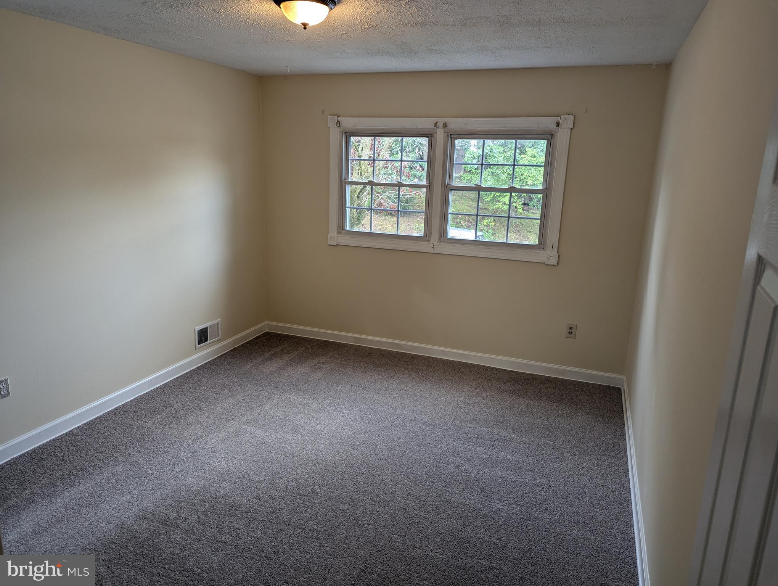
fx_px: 540
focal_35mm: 24
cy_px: 293
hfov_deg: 71.5
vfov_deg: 56.9
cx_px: 389
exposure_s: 1/40
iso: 60
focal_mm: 6.81
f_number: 1.85
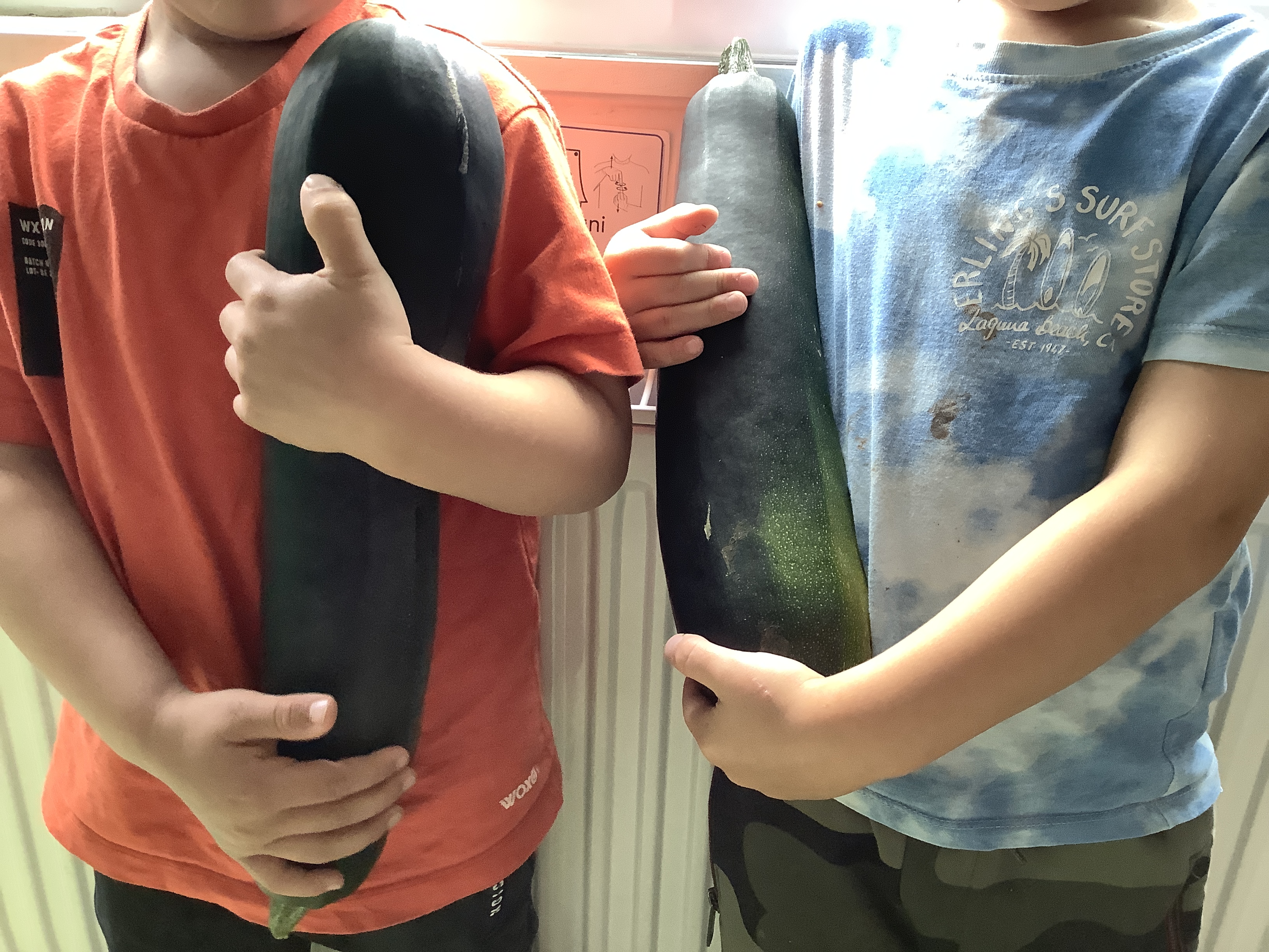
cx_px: 634
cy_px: 476
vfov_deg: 45.4
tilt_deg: -24.7
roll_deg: -2.3
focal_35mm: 31
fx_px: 1136
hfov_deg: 58.4
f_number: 2.4
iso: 160
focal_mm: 3.3
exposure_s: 1/60
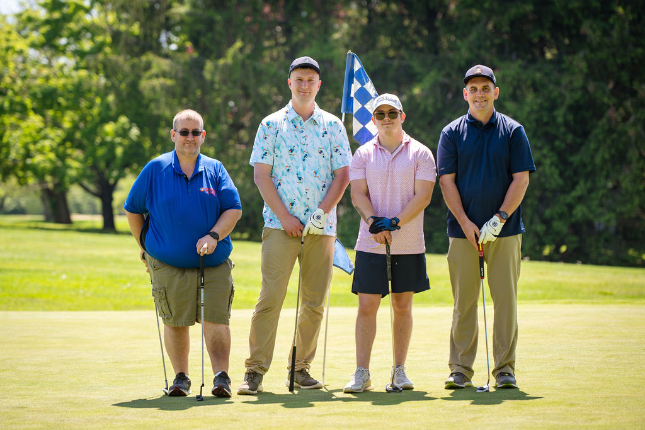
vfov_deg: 11.6
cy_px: 203
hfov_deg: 17.3
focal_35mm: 118
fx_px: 2117
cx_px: 309
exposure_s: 1/400
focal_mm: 112
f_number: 2.8
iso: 100
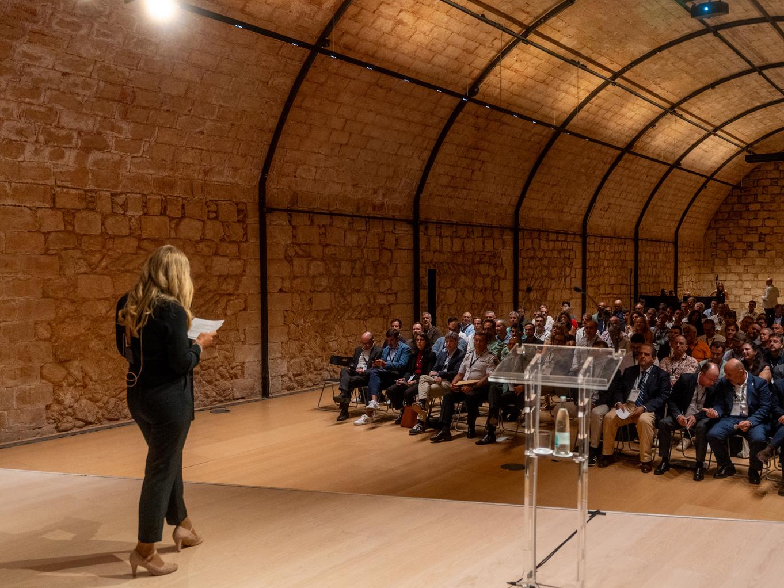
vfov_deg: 41.8
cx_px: 450
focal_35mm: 34
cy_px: 296
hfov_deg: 53.7
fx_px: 770
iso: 2000
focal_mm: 24
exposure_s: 1/250
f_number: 2.8
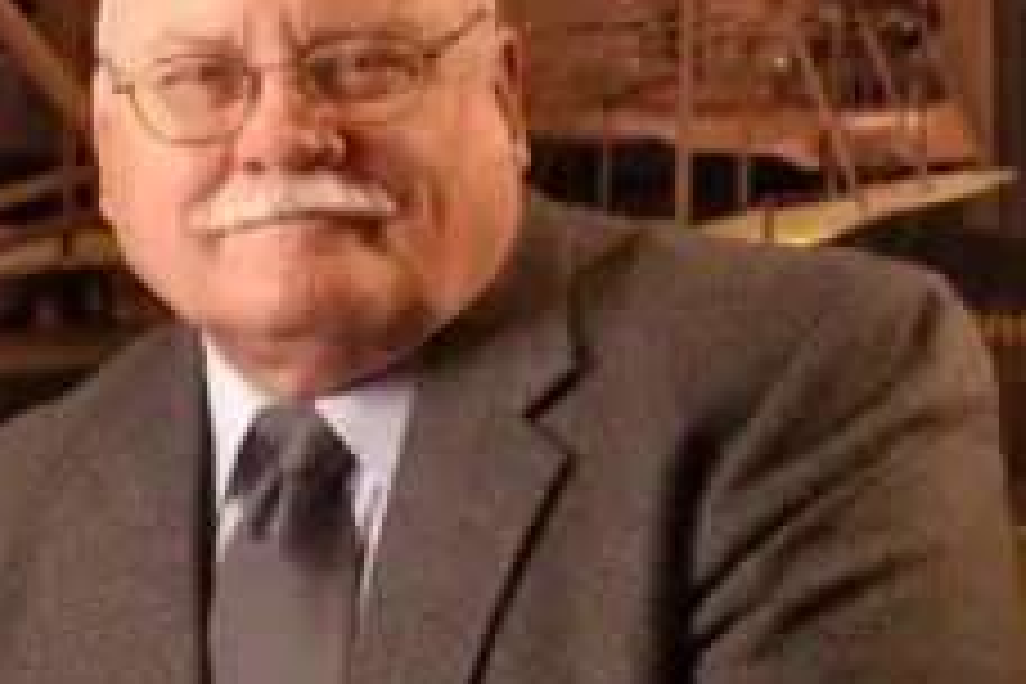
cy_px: 248
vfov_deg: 11.9
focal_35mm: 115
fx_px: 3280
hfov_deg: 17.7
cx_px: 342
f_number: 8
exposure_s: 1/15
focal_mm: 35
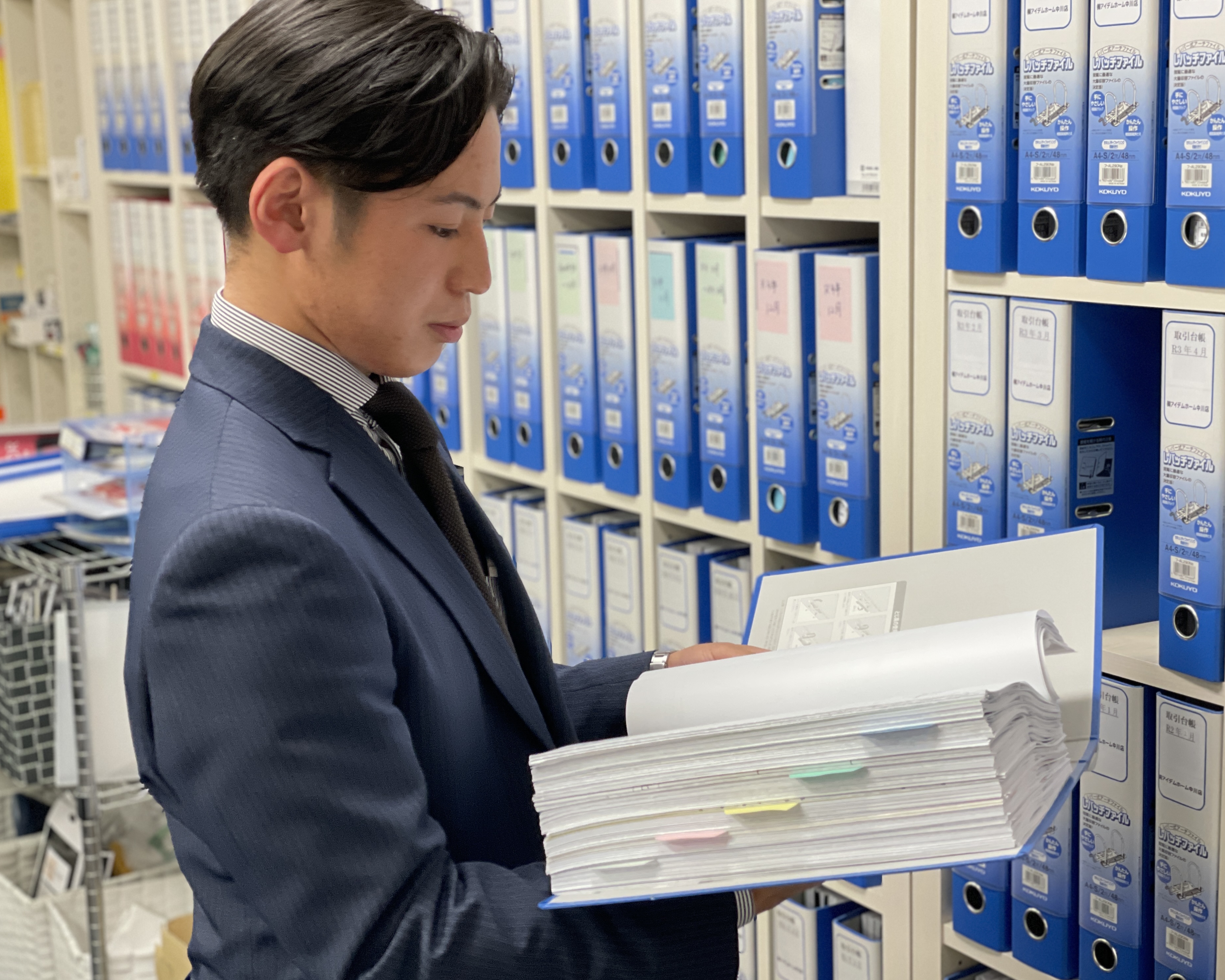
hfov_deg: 34.1
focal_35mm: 55
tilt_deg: -9.6
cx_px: 640
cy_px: 487
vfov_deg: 27.6
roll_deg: +1.2
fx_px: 1994
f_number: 2
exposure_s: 1/120
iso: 200
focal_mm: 6
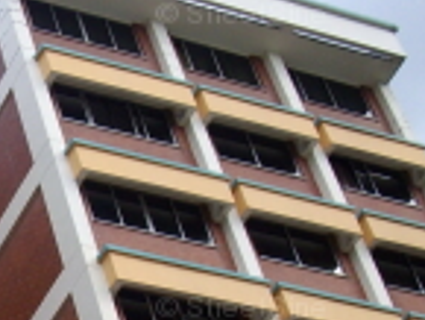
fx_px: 1720
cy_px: 311
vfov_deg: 10.5
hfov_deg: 13.3
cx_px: -211
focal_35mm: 140
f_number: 2.8
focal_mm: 6.2
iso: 80
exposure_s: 1/320
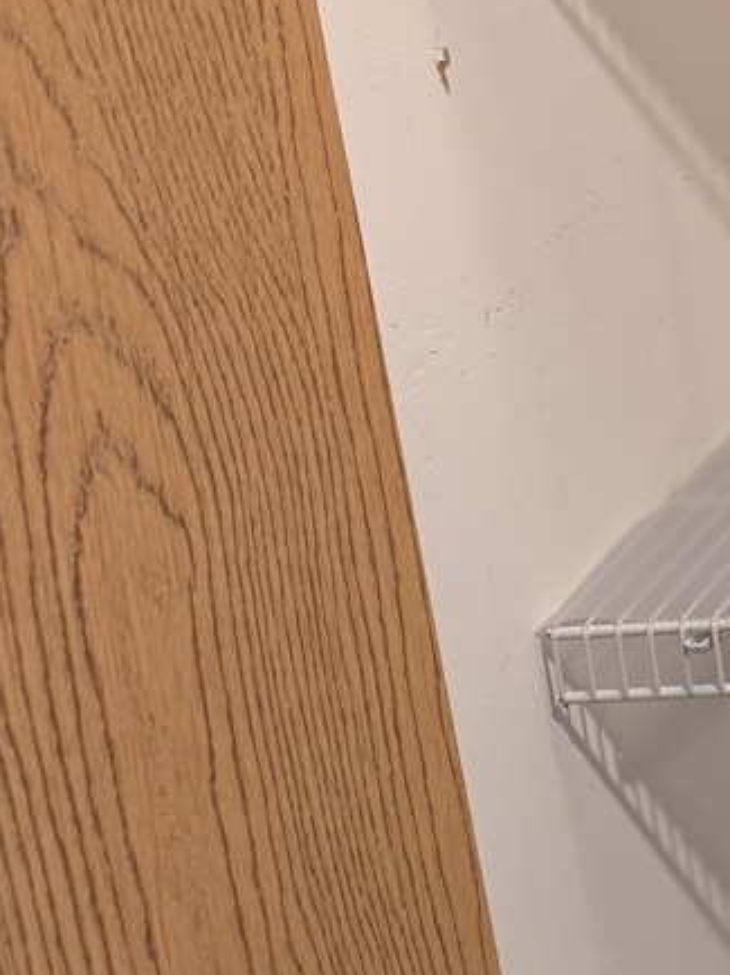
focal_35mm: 89
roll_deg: +5.4
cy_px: 142
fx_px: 2505
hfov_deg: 14.4
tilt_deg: -12.2
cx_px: 1348
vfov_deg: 21.6
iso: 200
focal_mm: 6.76
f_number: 1.78
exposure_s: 1/60
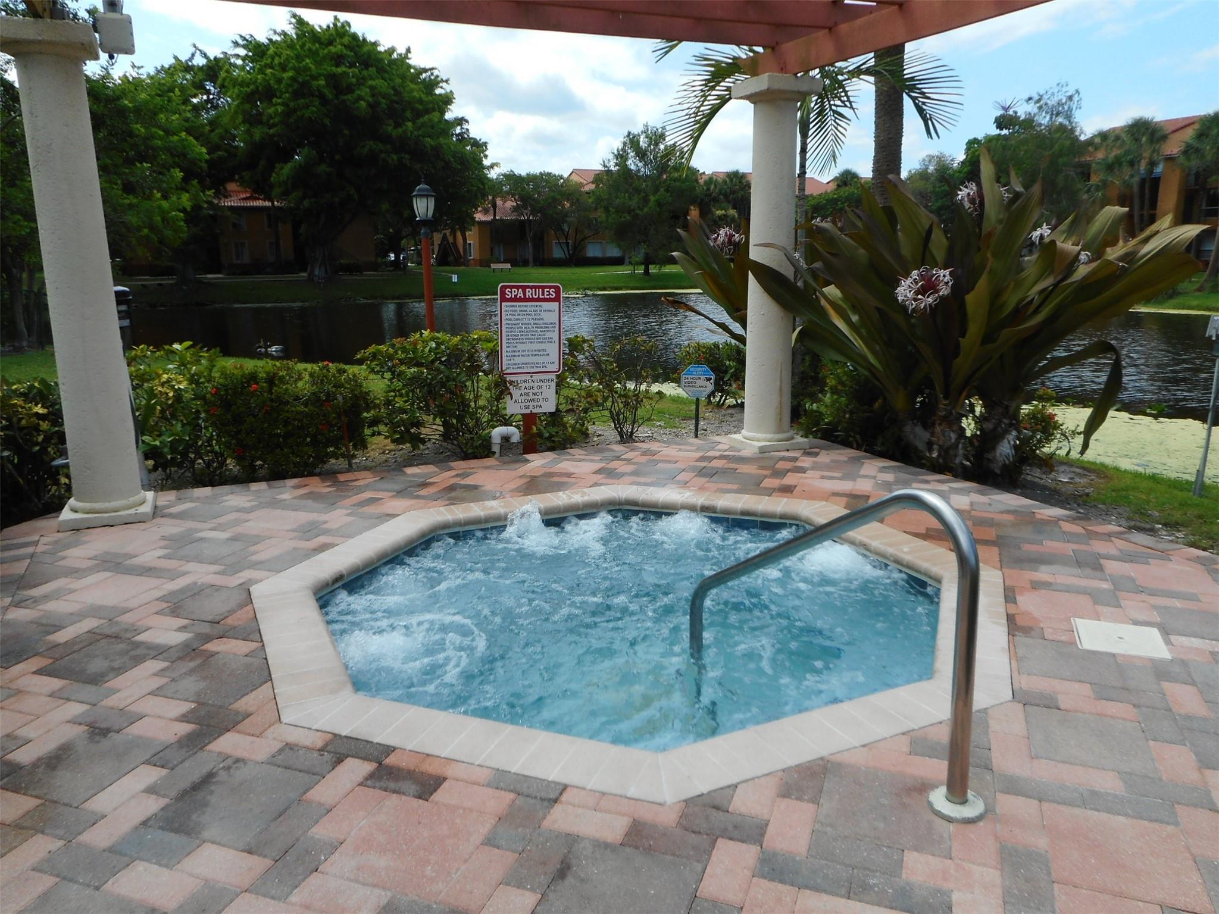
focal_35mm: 25
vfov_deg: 54.9
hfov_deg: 69.4
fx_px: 880
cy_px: 457
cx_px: 610
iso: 80
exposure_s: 1/500
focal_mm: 4.5
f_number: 3.7
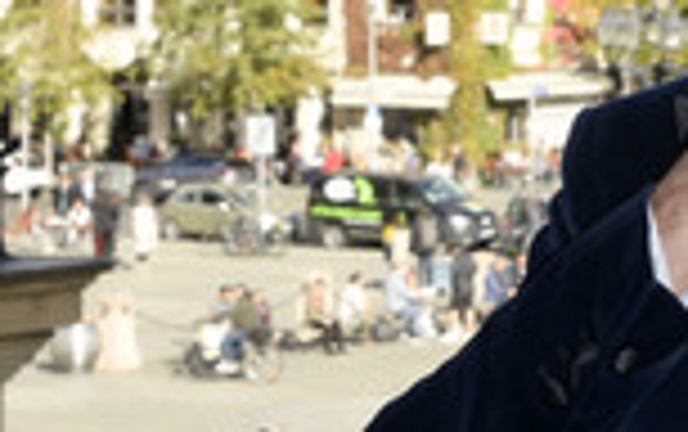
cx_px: 933
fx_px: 2703
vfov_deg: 9.1
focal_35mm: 144
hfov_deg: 13.9
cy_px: 148
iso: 320
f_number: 10
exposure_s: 1/250
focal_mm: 48
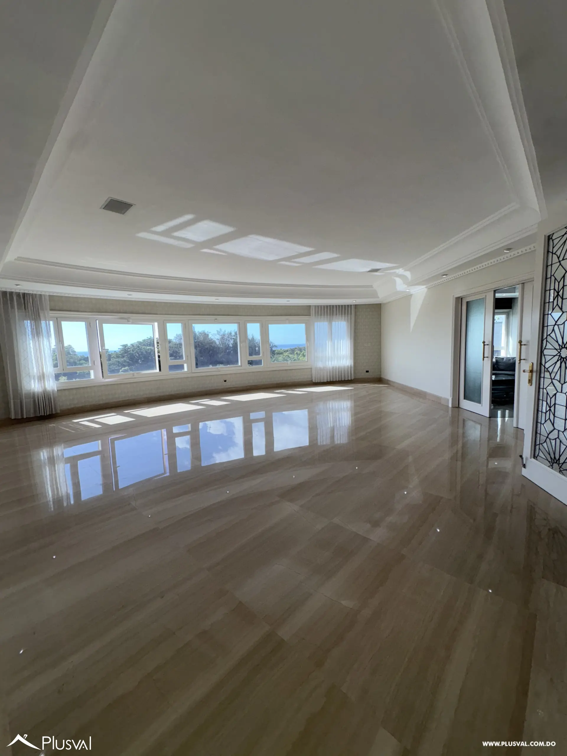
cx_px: 284
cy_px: 378
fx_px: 306
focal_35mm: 14
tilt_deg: -5.7
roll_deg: +1.9
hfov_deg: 85.7
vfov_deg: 102.1
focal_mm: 2.22
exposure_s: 1/687
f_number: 2.2
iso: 40
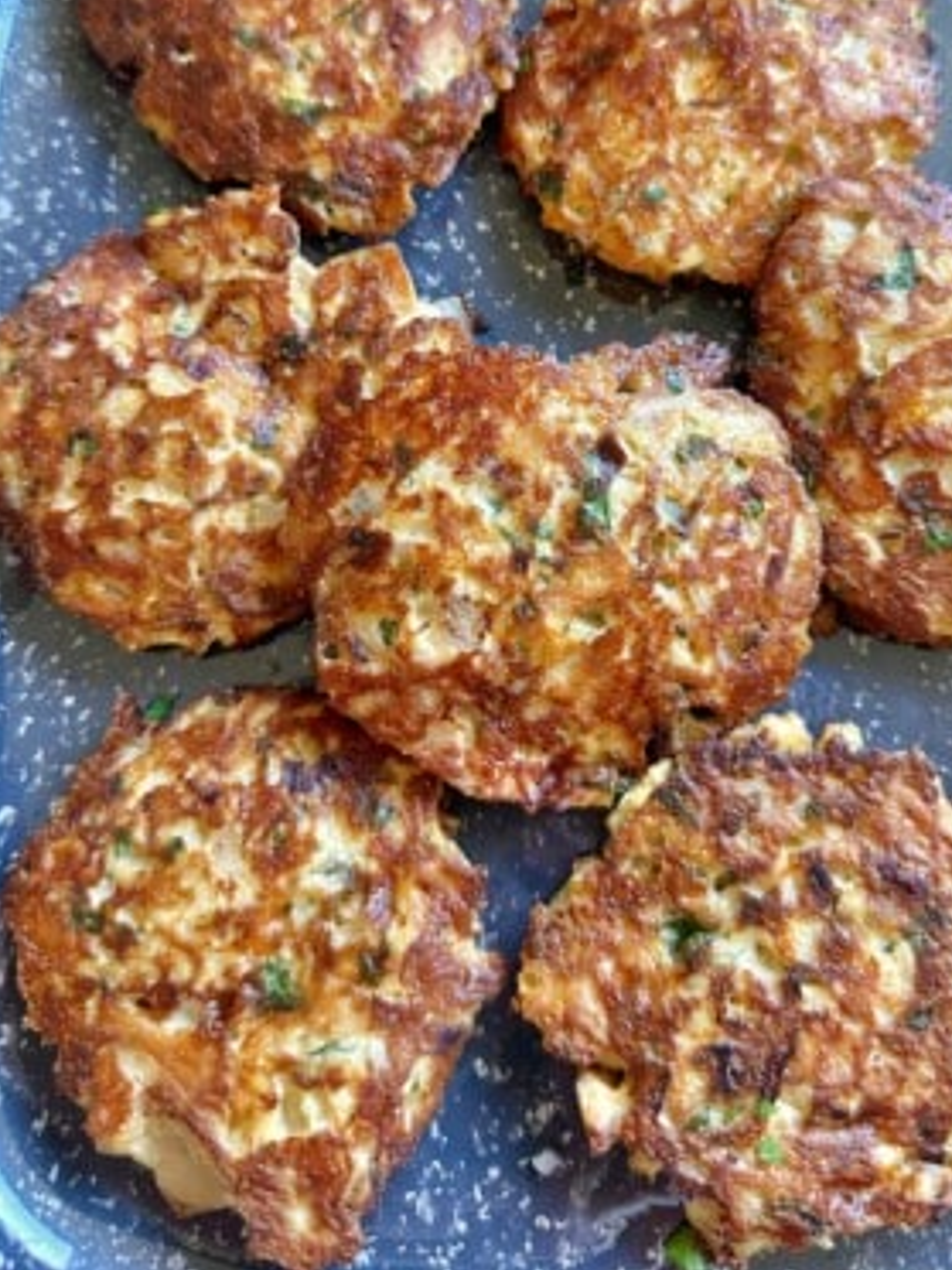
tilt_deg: -78.6
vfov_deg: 57.4
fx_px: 1137
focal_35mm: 31
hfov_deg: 45.4
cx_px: 529
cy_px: 454
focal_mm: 6.86
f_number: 1.78
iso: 250
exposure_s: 1/56
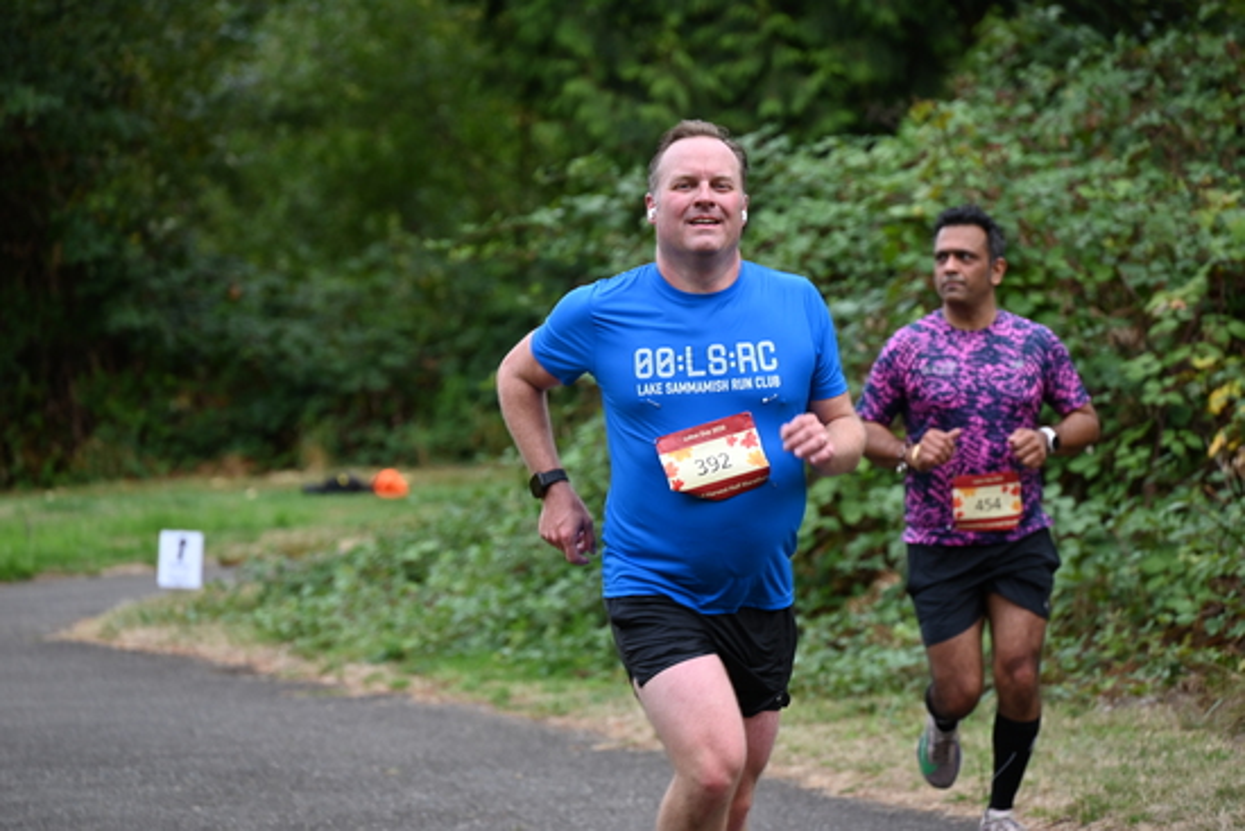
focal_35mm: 200
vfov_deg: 6.9
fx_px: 6918
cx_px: 622
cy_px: 416
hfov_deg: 10.3
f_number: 6.3
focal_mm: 200
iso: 400
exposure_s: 1/250
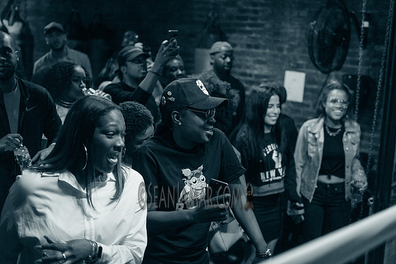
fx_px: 616
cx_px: 198
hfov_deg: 35.6
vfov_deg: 24.2
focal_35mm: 56
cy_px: 132
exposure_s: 1/250
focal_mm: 56
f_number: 2.8
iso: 4000
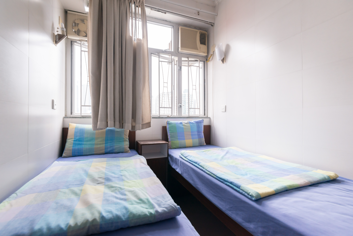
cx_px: 176
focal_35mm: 16
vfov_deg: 73.8
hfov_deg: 96.7
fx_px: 157
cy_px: 118
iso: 1000
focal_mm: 16
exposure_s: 1/50
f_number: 6.3
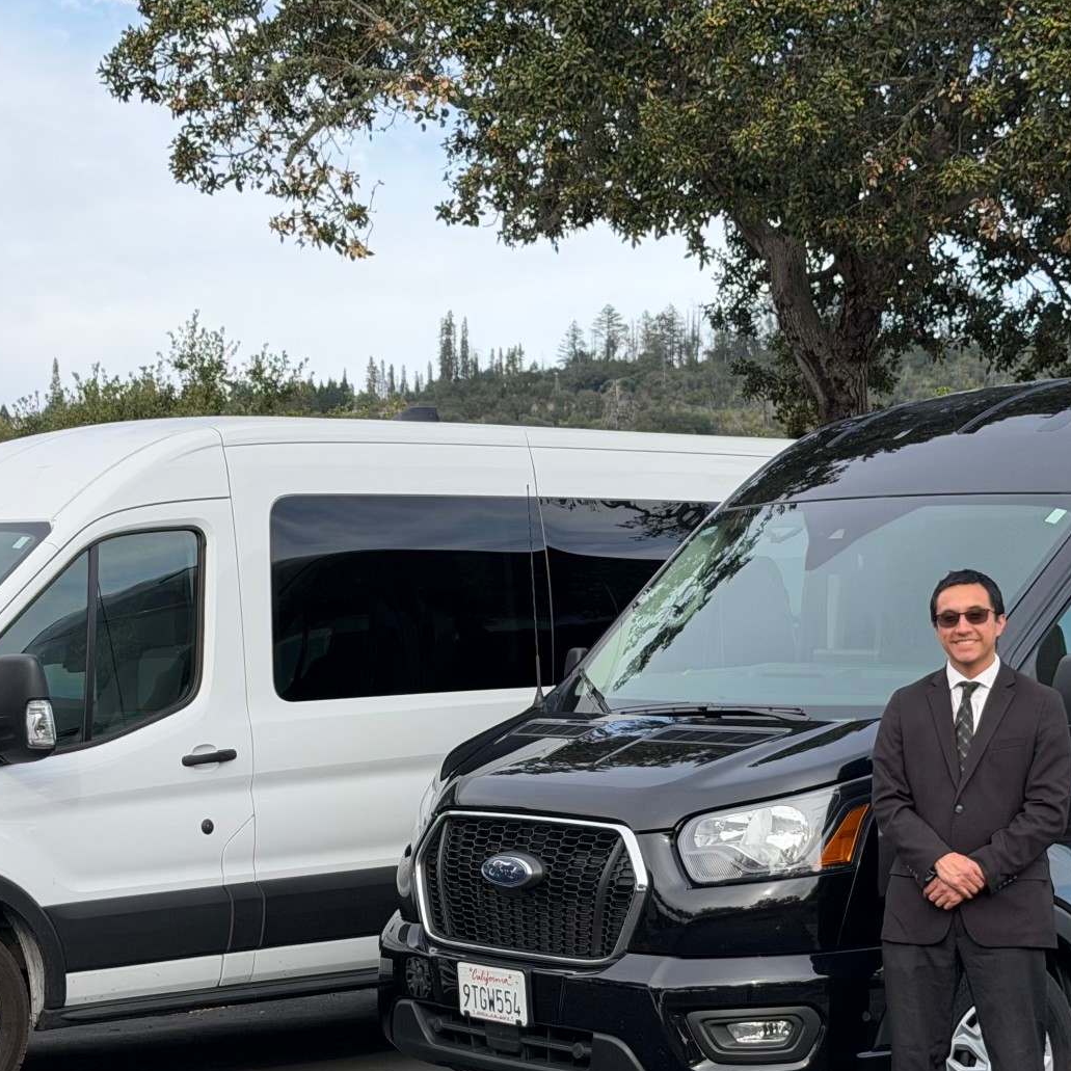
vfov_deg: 20.8
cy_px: 666
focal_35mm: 83
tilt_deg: +2.6
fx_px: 2905
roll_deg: +0.3
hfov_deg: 20.9
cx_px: 419
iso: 64
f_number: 1.78
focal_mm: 6.76
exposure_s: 1/1608
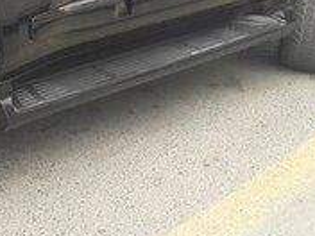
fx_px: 955
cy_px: -56
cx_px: -104
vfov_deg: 13.7
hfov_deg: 17.5
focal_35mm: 105
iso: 40
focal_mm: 3.7
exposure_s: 1/334
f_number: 1.9
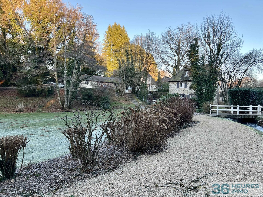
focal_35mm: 26
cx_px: 132
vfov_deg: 53.1
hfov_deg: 67.3
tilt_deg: -0.5
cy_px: 98
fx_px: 198
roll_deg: -0.3
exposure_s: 1/187
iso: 50
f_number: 1.5
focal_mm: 5.7
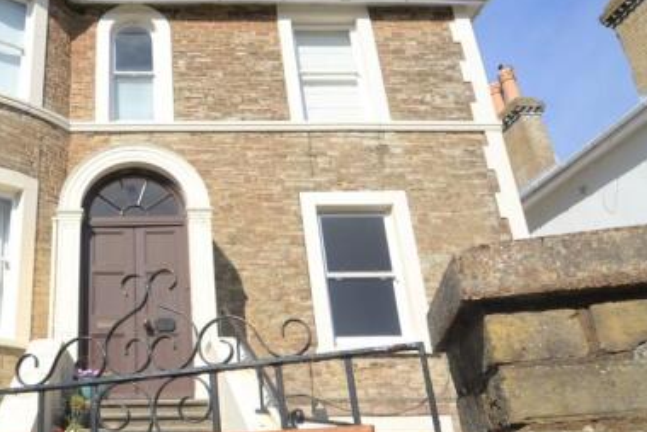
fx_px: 558
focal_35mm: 31
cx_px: 132
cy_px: 224
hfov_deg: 56.0
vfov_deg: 42.4
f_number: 9
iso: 100
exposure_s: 1/320
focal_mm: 12
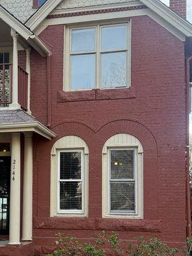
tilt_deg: +3.7
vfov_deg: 31.5
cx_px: 32
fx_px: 451
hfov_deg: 23.6
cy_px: 168
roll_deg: +0.8
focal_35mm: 61
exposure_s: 1/1770
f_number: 1.78
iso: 100
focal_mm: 6.76
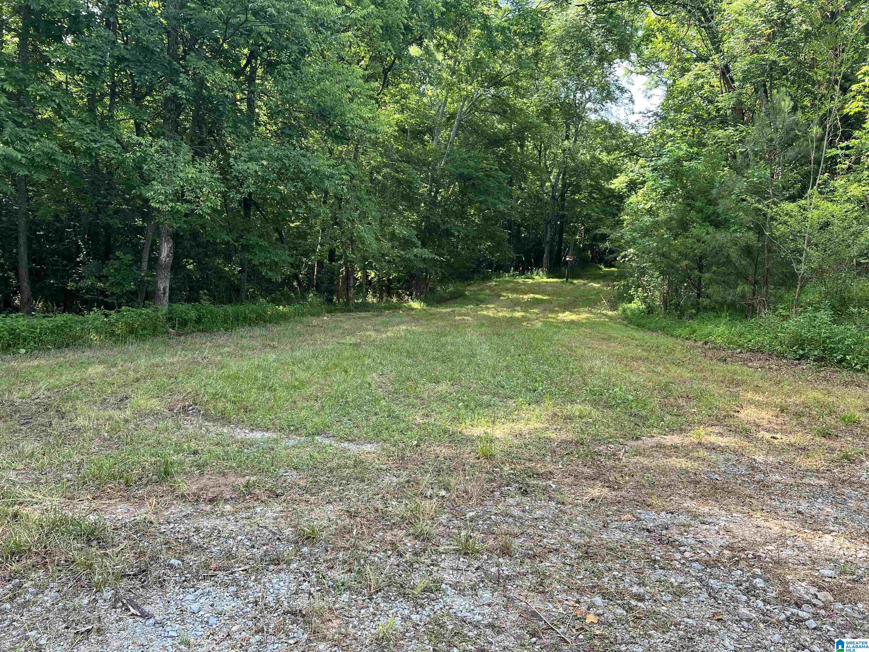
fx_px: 653
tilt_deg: -2.6
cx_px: 434
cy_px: 326
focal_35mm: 26
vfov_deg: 53.1
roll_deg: -2.2
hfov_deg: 67.3
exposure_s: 1/230
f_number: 1.5
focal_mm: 5.7
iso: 40
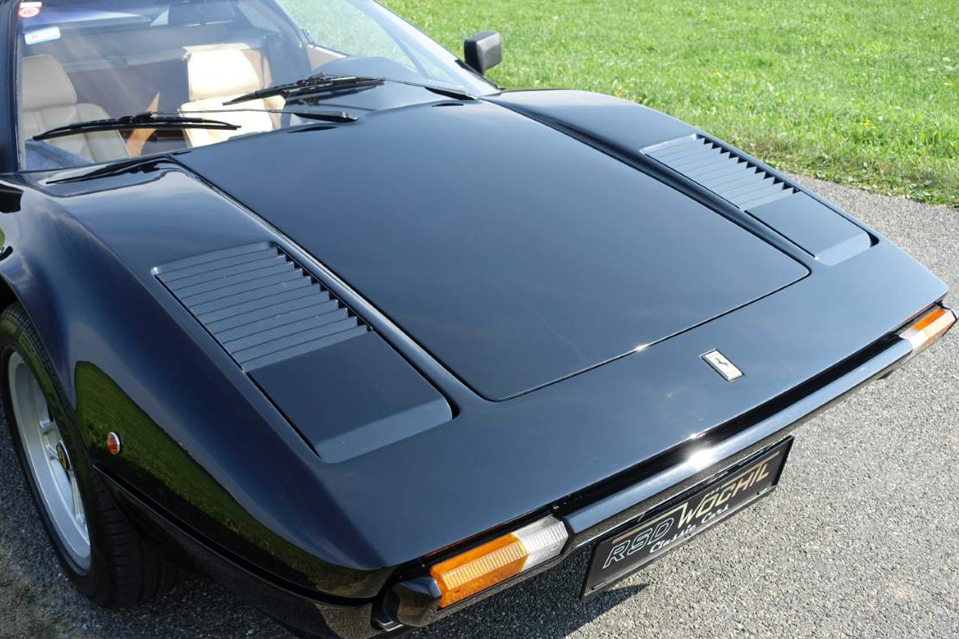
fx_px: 1012
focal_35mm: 38
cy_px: 321
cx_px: 468
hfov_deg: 50.7
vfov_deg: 35.1
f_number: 4
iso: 125
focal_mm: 13.72
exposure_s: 1/400
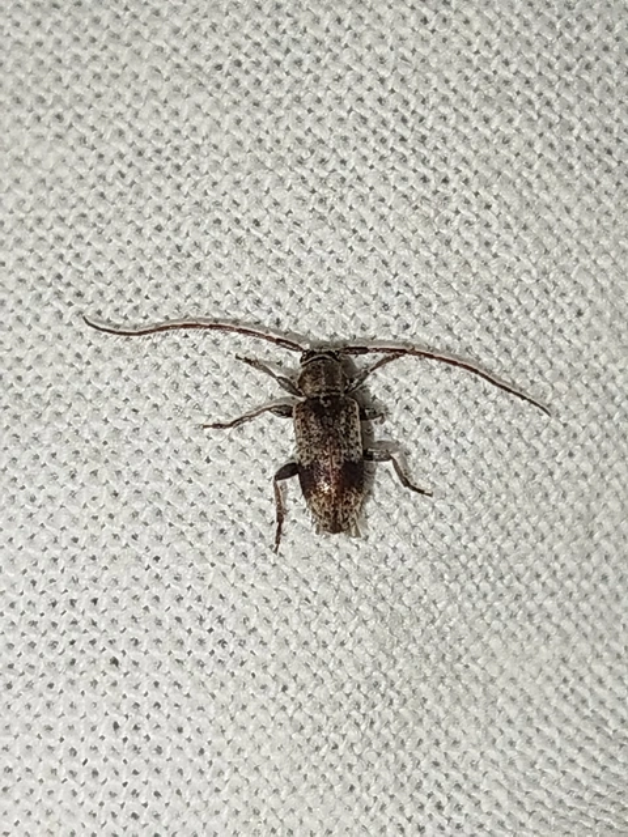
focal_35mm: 124
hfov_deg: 12.0
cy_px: 418
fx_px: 2999
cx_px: 314
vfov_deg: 15.9
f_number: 1.7
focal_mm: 5.31
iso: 64
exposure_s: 1/50
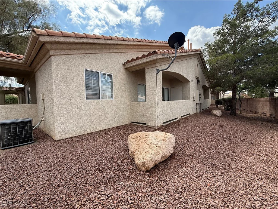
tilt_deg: -0.6
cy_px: 104
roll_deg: +1.8
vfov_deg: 85.7
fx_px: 112
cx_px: 139
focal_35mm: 14
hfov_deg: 102.1
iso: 50
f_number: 2.2
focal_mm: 2.22
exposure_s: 1/726
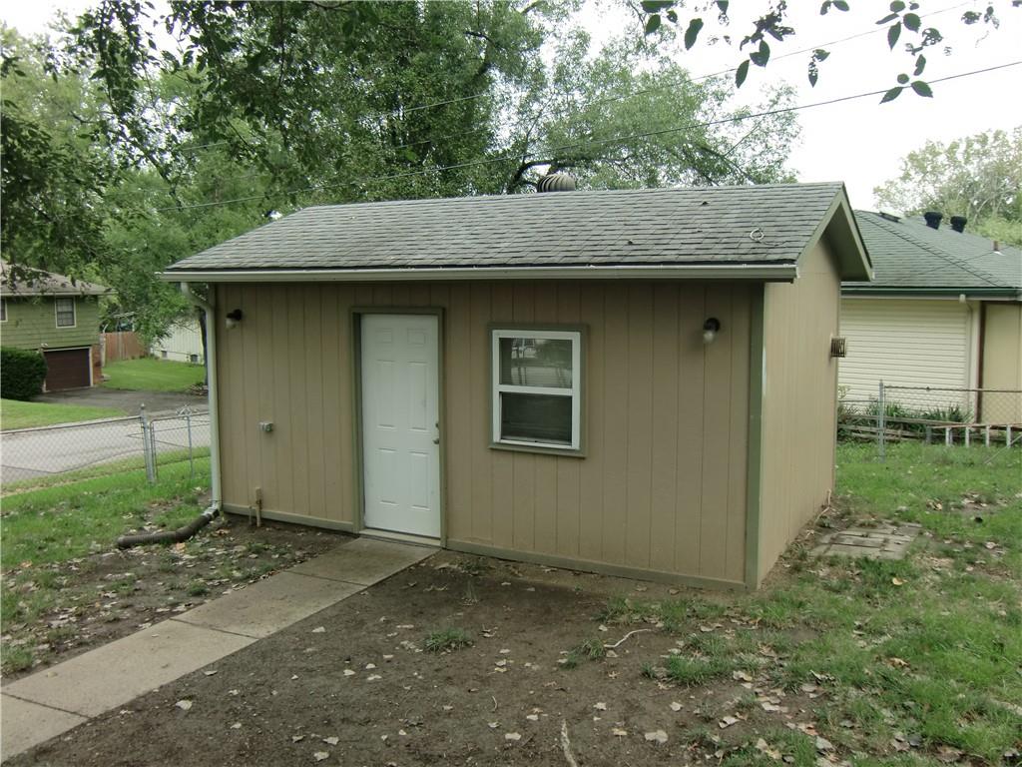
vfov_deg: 48.2
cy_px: 384
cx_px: 511
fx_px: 856
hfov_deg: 61.7
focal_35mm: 29
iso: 64
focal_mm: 5.2
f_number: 3.5
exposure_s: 1/200
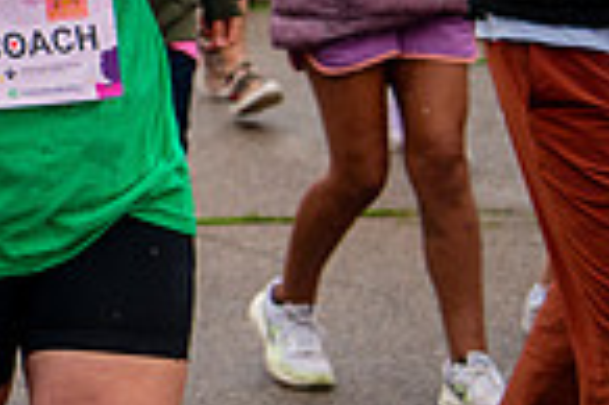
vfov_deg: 6.9
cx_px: -596
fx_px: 3346
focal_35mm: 198
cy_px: -79
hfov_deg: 9.7
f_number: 4
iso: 1600
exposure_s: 1/1600
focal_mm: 50
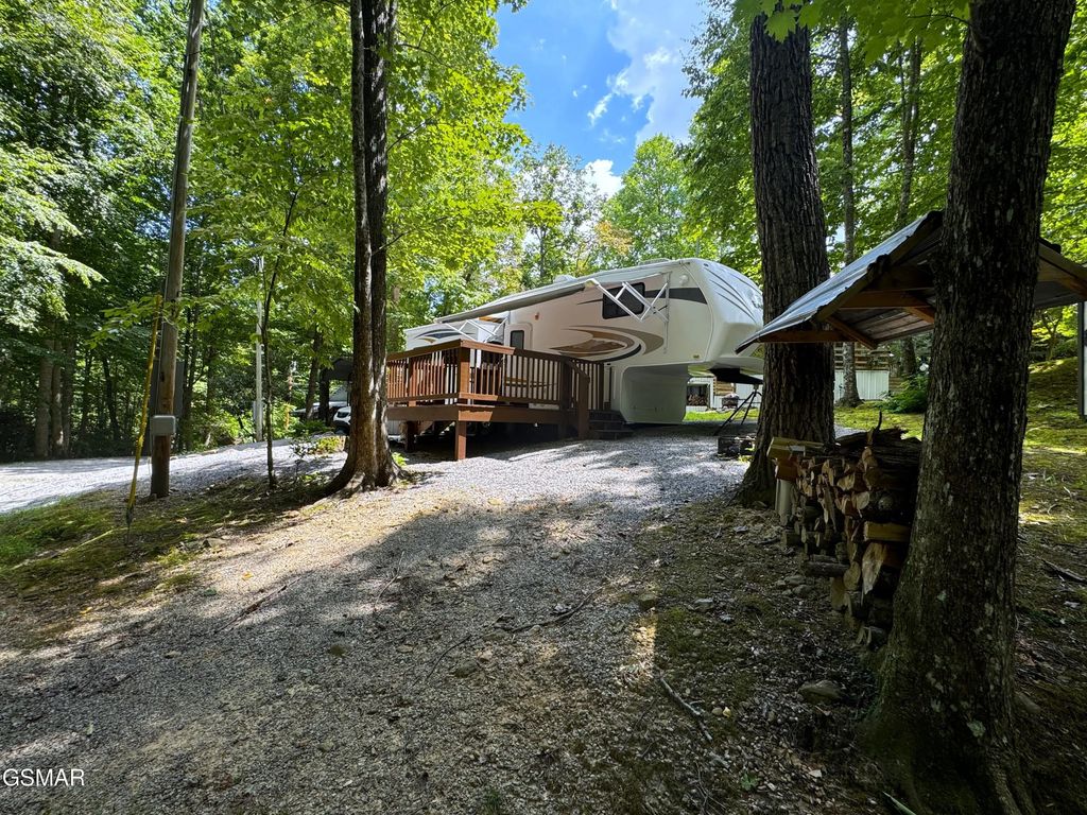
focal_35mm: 16
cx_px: 544
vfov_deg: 78.1
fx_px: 502
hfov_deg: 94.5
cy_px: 408
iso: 40
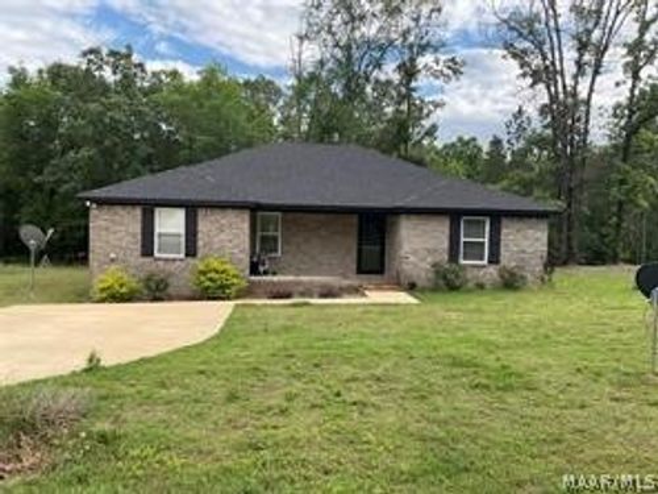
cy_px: 247
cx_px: 329
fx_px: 551
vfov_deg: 48.2
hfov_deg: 61.7
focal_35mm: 29
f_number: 1.8
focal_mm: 3
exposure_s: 1/599
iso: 16
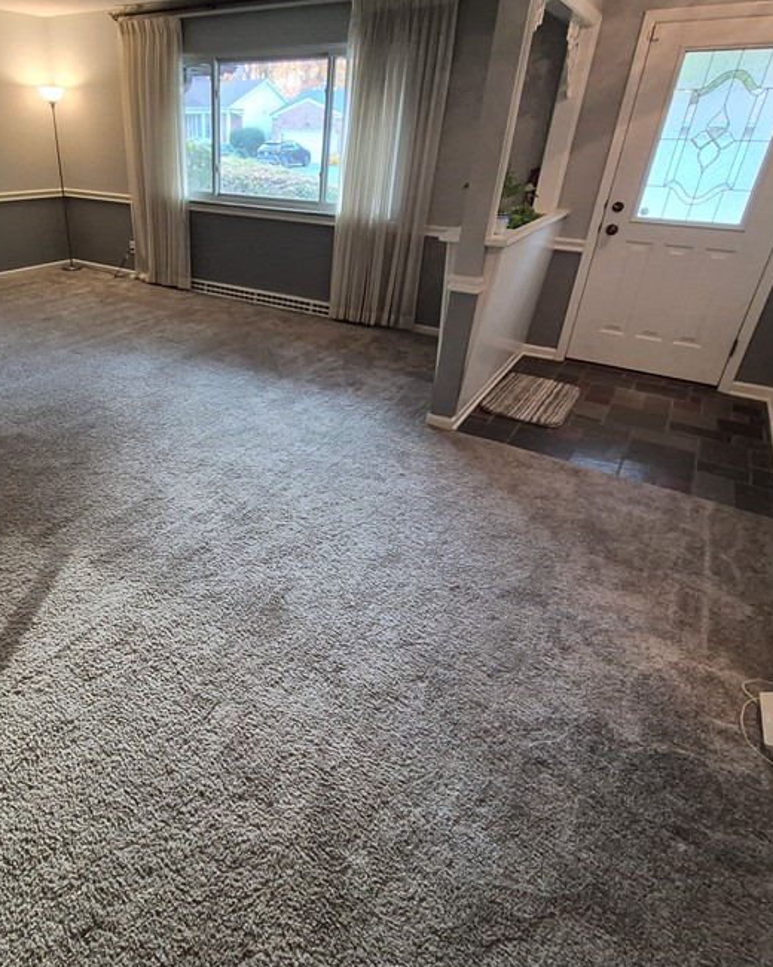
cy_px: 425
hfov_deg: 65.1
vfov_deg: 80.0
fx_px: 572
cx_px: 221
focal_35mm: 20
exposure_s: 1/60
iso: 800
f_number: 2.2
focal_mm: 1.74
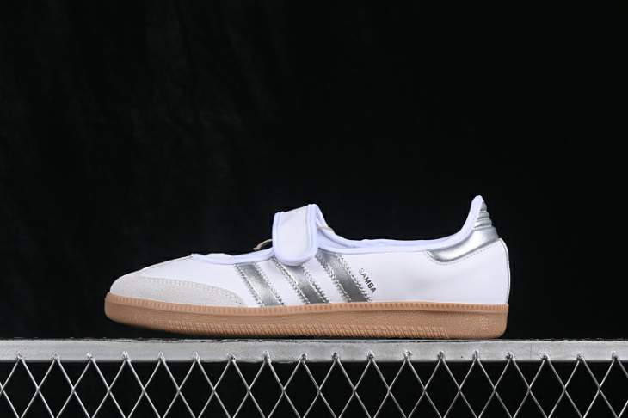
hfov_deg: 27.0
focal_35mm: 75
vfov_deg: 18.2
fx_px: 1308
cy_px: 209
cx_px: 314
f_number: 8
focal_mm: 50
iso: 160
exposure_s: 1/80
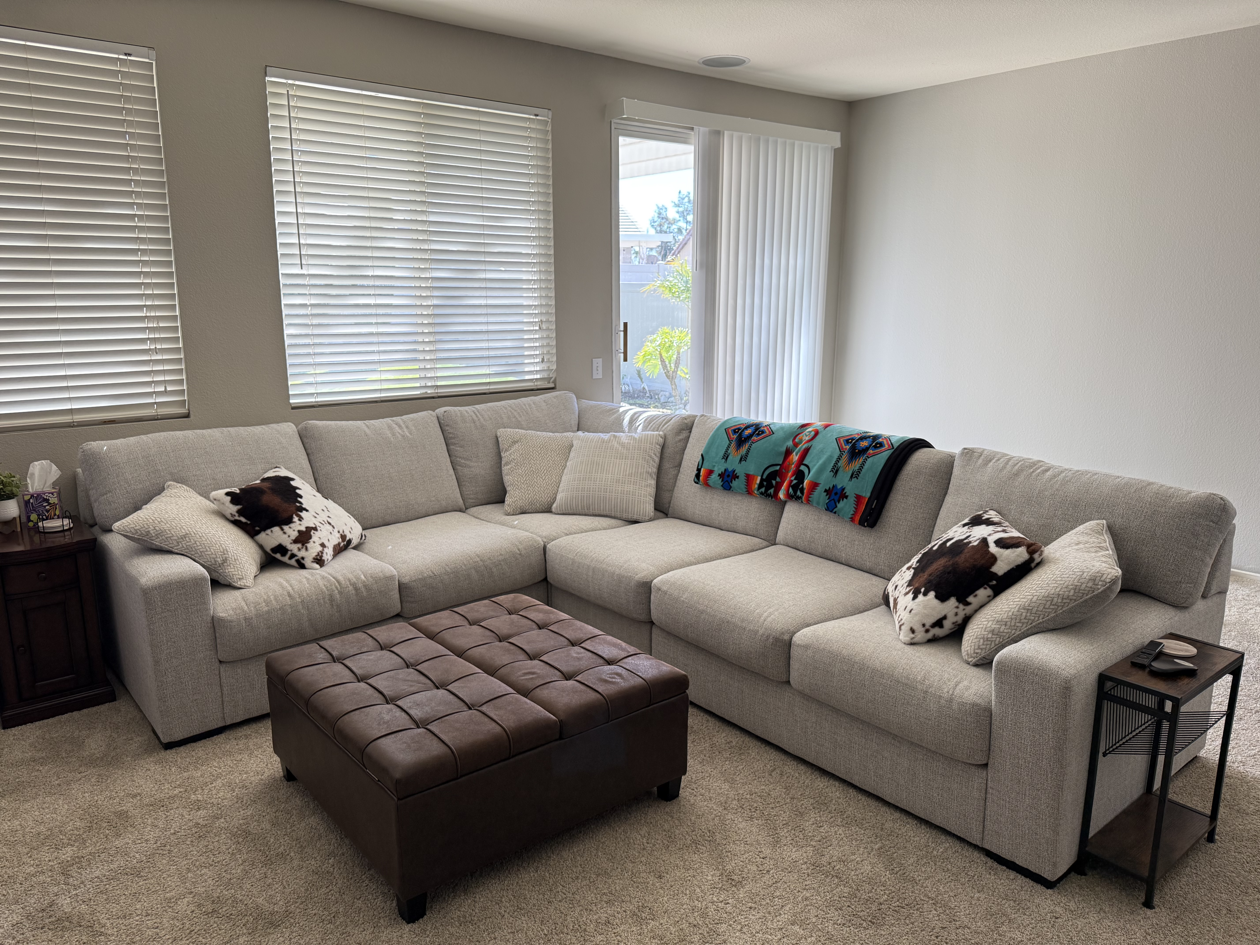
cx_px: 630
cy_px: 472
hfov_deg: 71.6
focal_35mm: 24
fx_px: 874
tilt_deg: -11.1
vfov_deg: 56.8
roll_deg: +0.1
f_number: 1.78
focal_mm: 6.76
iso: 200
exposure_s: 1/151
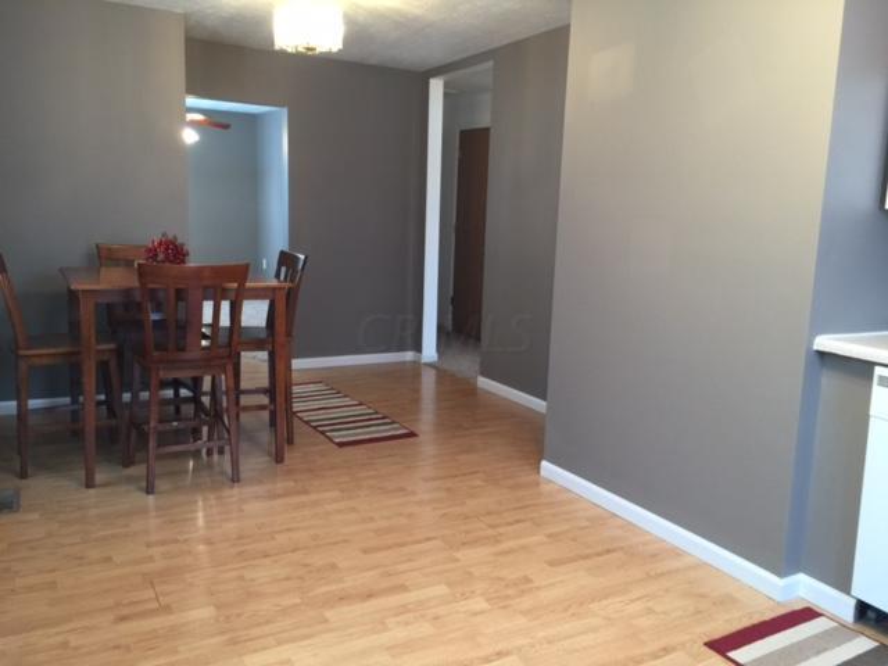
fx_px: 744
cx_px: 444
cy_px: 333
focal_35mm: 29
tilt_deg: -9.2
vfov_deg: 48.2
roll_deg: -1.5
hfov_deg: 61.7
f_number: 2.2
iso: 80
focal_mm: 4.15
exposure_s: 1/15
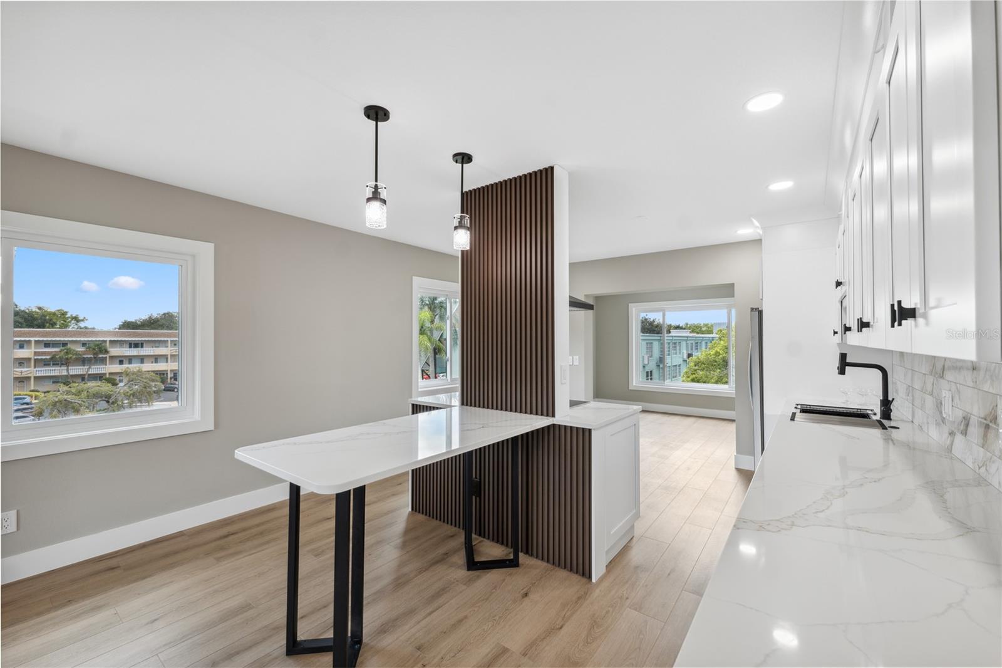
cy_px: 334
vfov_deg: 81.2
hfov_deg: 104.3
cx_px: 501
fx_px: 390
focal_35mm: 14
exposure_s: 1/40
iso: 400
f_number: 8
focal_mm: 14
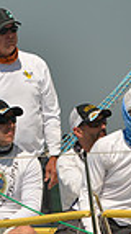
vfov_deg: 3.4
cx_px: 90
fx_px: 3950
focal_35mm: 637
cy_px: 220
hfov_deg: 1.9
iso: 200
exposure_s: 1/800
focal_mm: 150
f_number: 7.1
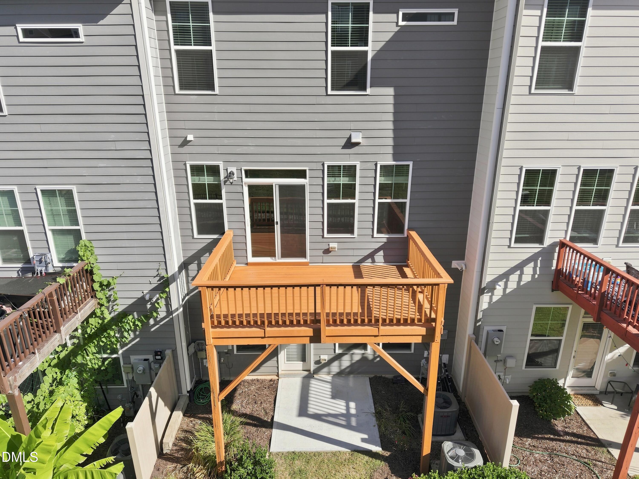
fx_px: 443
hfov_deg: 71.6
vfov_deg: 56.8
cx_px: 320
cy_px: 240
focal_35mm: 24
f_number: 1.8
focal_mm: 8.7
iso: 230
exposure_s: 1/3200
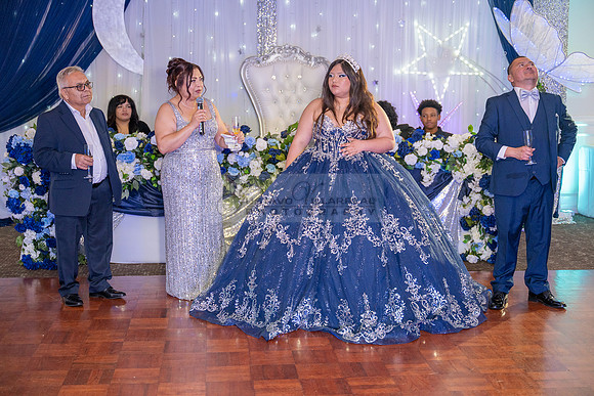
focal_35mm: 53
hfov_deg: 37.5
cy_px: 198
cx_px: 297
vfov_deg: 25.5
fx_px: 875
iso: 1250
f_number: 2.8
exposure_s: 1/200
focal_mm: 53
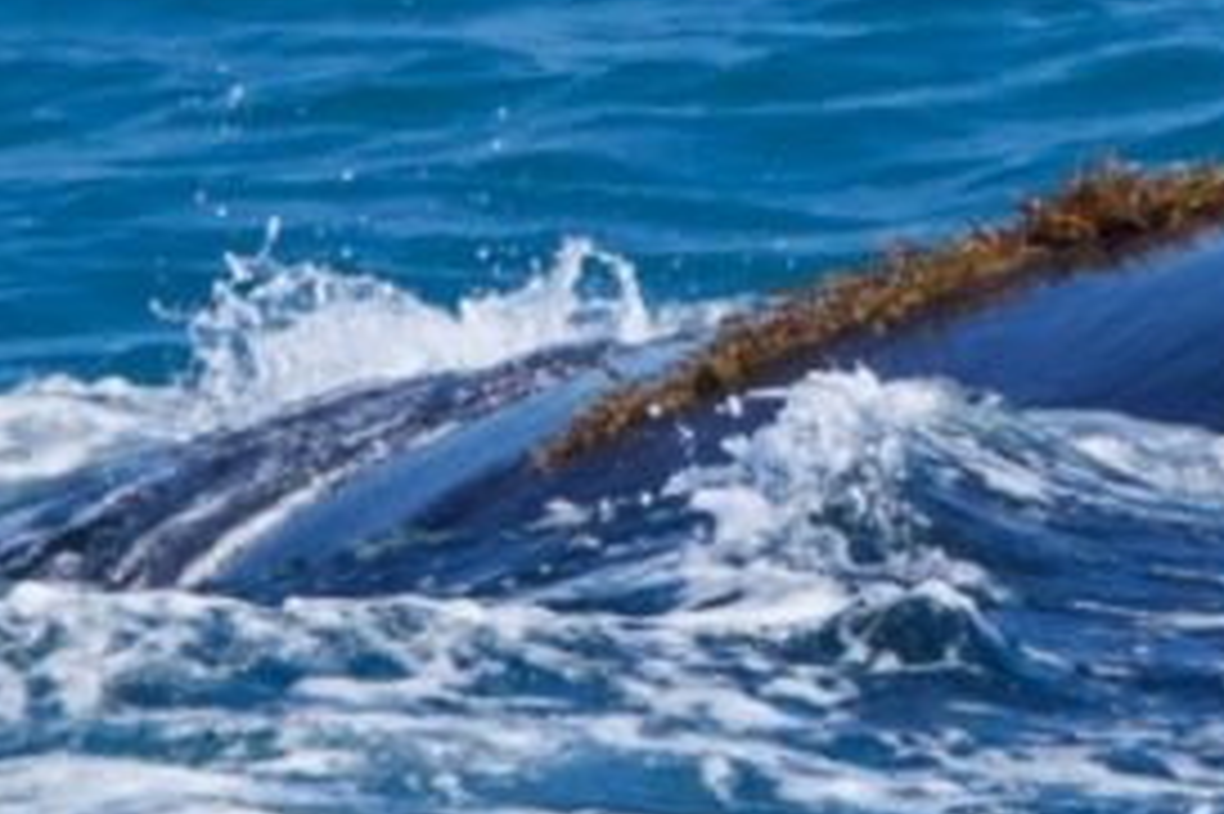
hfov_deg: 1.2
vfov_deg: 0.8
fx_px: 60039
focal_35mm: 1767
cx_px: 1436
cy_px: 407
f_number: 8
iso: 1600
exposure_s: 1/3200
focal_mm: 600
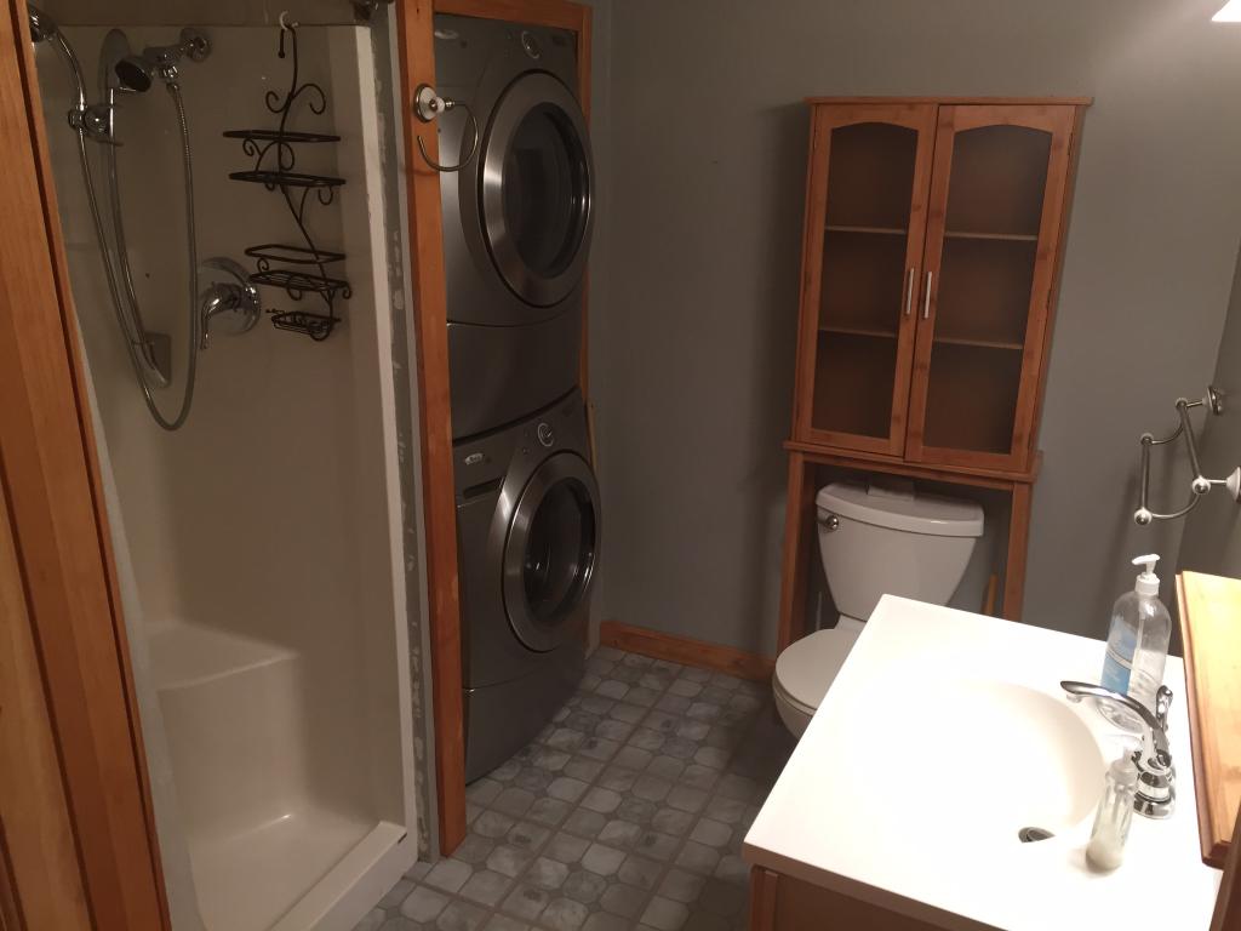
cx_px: 620
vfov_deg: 48.2
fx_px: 1040
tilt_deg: -19.0
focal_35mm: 29
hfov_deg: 61.7
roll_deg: -1.5
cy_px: 466
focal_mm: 4.15
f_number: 2.2
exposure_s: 1/30
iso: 64
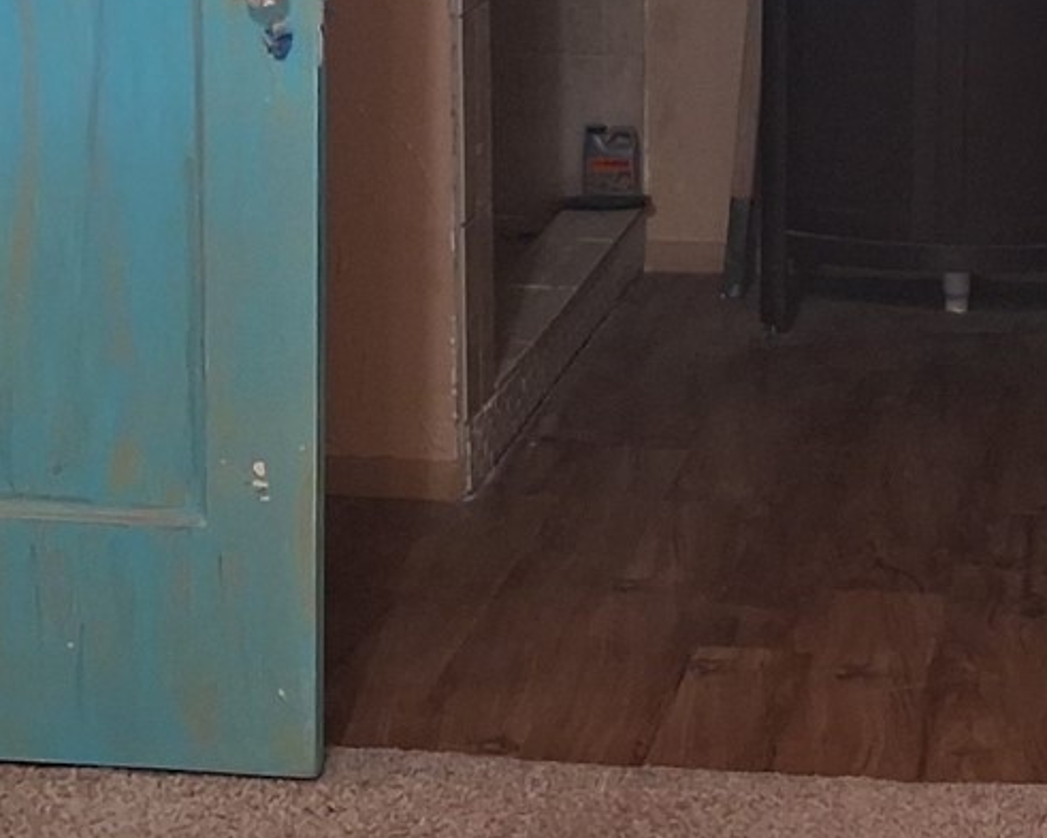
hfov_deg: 18.2
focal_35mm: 103
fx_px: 3192
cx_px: 1019
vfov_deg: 14.6
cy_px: -96
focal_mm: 4
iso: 500
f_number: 1.8
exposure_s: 1/25
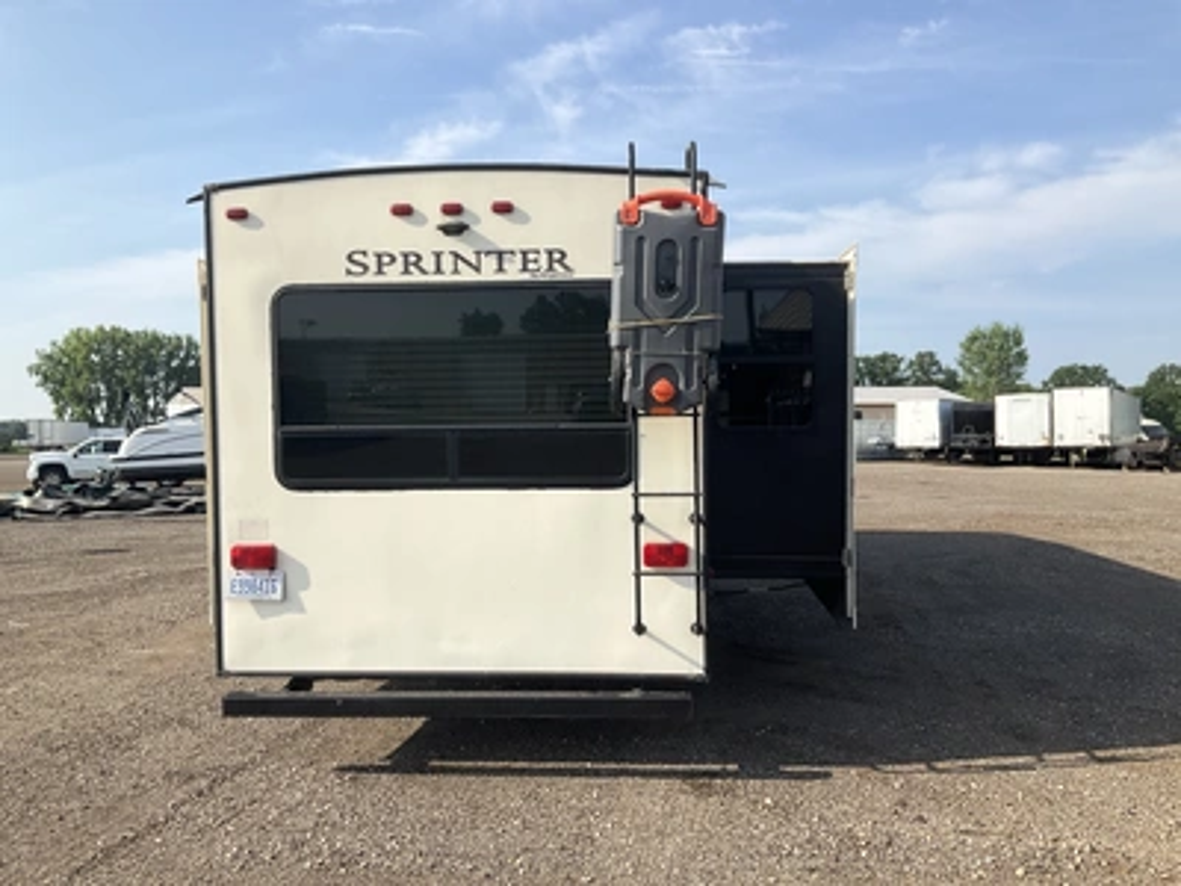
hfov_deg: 61.7
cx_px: 590
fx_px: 989
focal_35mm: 29
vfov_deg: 48.2
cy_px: 443
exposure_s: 1/1626
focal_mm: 3
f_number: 1.8
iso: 25
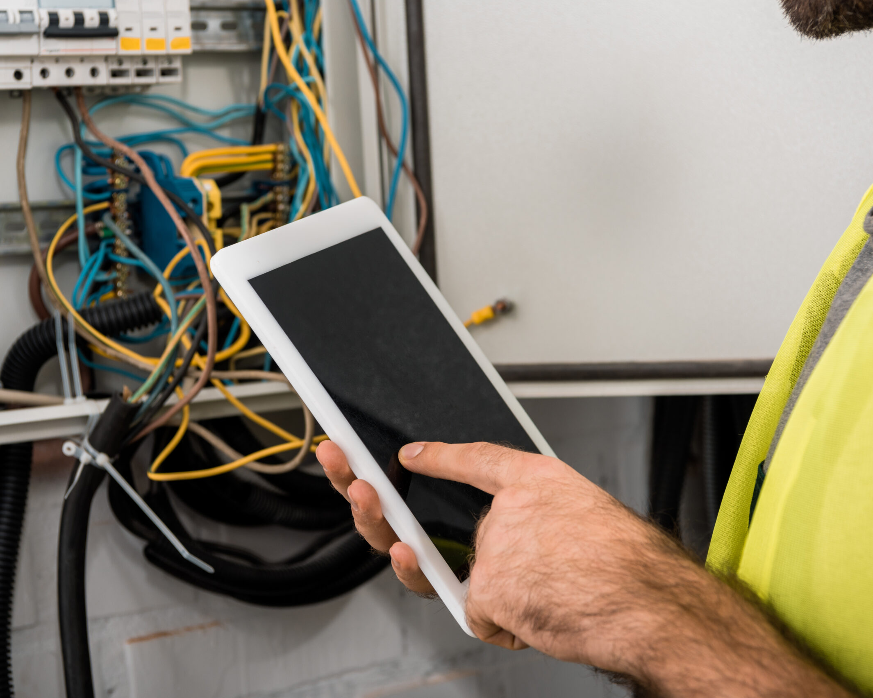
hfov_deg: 24.1
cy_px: 349
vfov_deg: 19.4
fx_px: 2041
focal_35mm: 79
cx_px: 430
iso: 100
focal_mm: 70
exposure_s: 1/200
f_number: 5.6
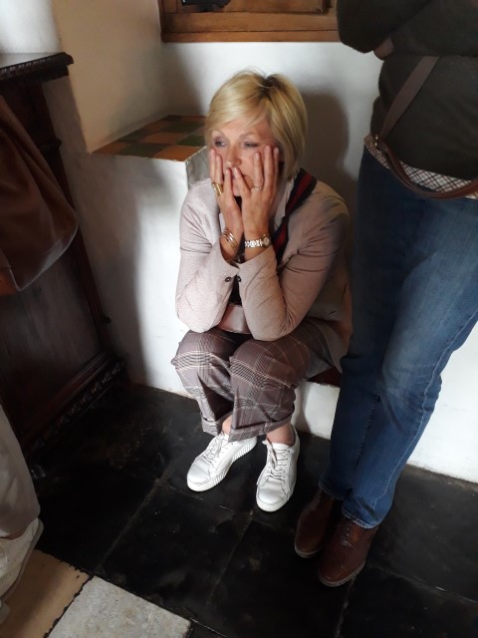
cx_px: 239
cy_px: 319
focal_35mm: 27
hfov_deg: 51.4
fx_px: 497
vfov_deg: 65.3
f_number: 1.9
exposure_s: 1/17
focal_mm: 3.6
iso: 320
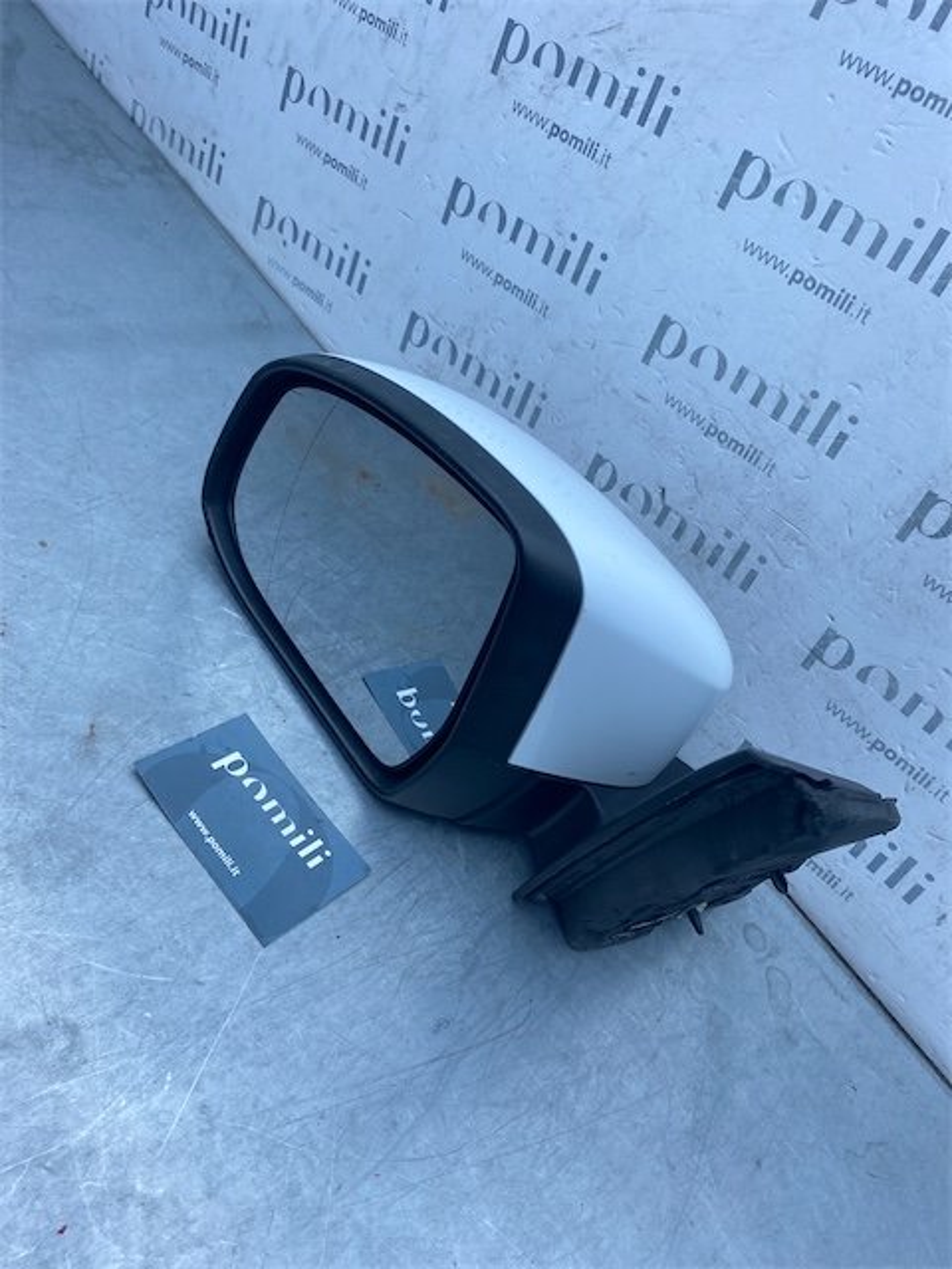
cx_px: 476
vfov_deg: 67.3
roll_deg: -37.4
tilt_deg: -41.6
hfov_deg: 53.1
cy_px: 634
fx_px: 953
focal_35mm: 26
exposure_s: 1/852
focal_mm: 4.25
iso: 32
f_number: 1.8
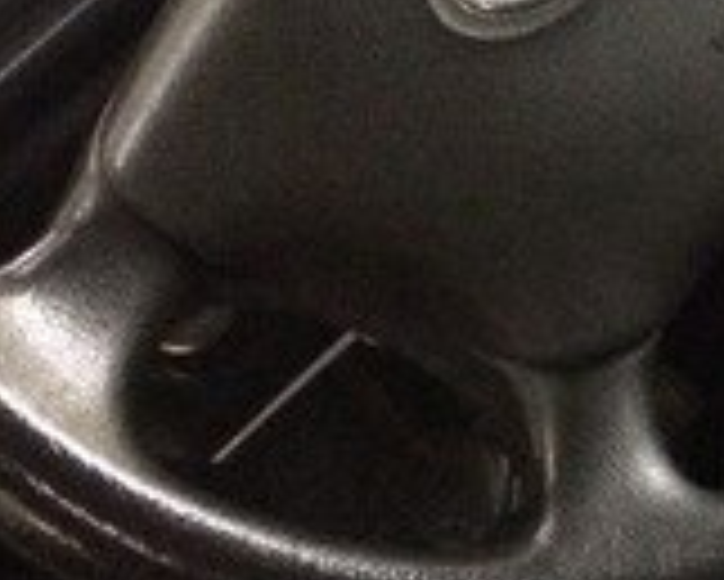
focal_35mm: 116
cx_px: 1187
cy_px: -227
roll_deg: +22.5
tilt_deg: -33.3
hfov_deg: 15.0
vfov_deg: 12.8
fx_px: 2487
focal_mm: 4.15
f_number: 2.2
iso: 400
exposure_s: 1/17
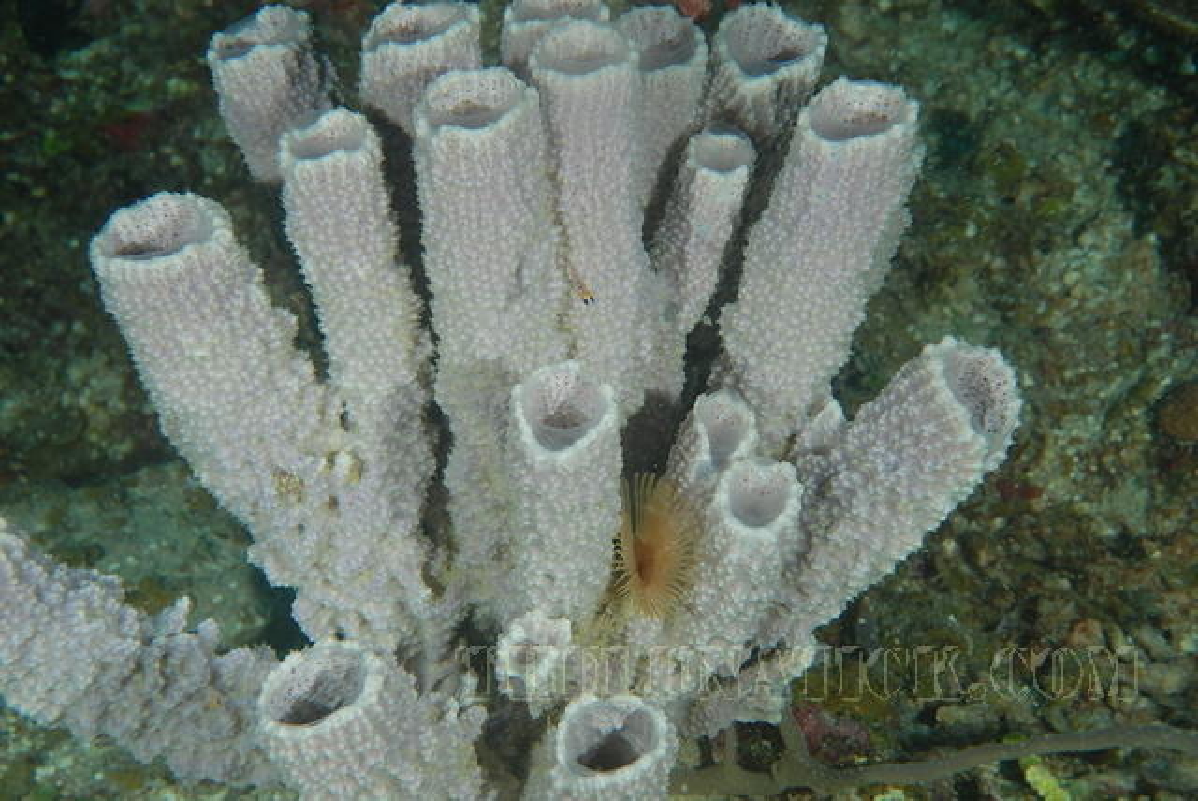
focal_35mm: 75
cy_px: 400
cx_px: 599
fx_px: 2498
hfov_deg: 27.0
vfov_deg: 18.2
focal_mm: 50
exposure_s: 1/250
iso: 100
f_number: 8
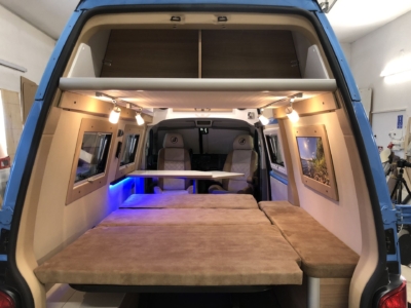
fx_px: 332
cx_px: 206
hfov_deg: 63.4
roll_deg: +0.6
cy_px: 154
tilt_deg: -3.8
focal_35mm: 28
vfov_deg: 49.7
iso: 50
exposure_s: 1/17
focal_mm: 4
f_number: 1.8
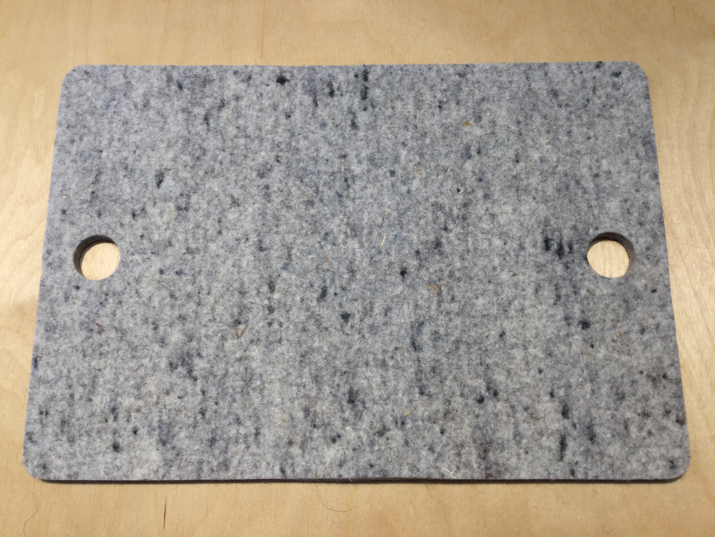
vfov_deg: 45.4
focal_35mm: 31
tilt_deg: -77.1
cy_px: 268
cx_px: 358
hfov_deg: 58.4
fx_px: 640
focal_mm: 3.3
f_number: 2.4
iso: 32
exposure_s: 1/50
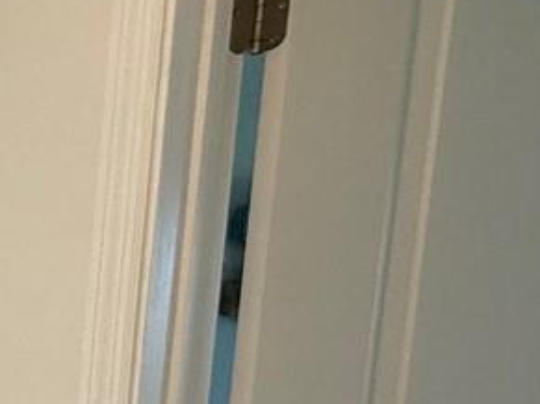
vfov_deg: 17.7
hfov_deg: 16.5
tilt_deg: -7.1
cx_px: -638
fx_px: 1201
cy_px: 554
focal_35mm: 77
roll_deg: +0.2
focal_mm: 2.22
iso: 160
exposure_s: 1/120
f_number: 2.2
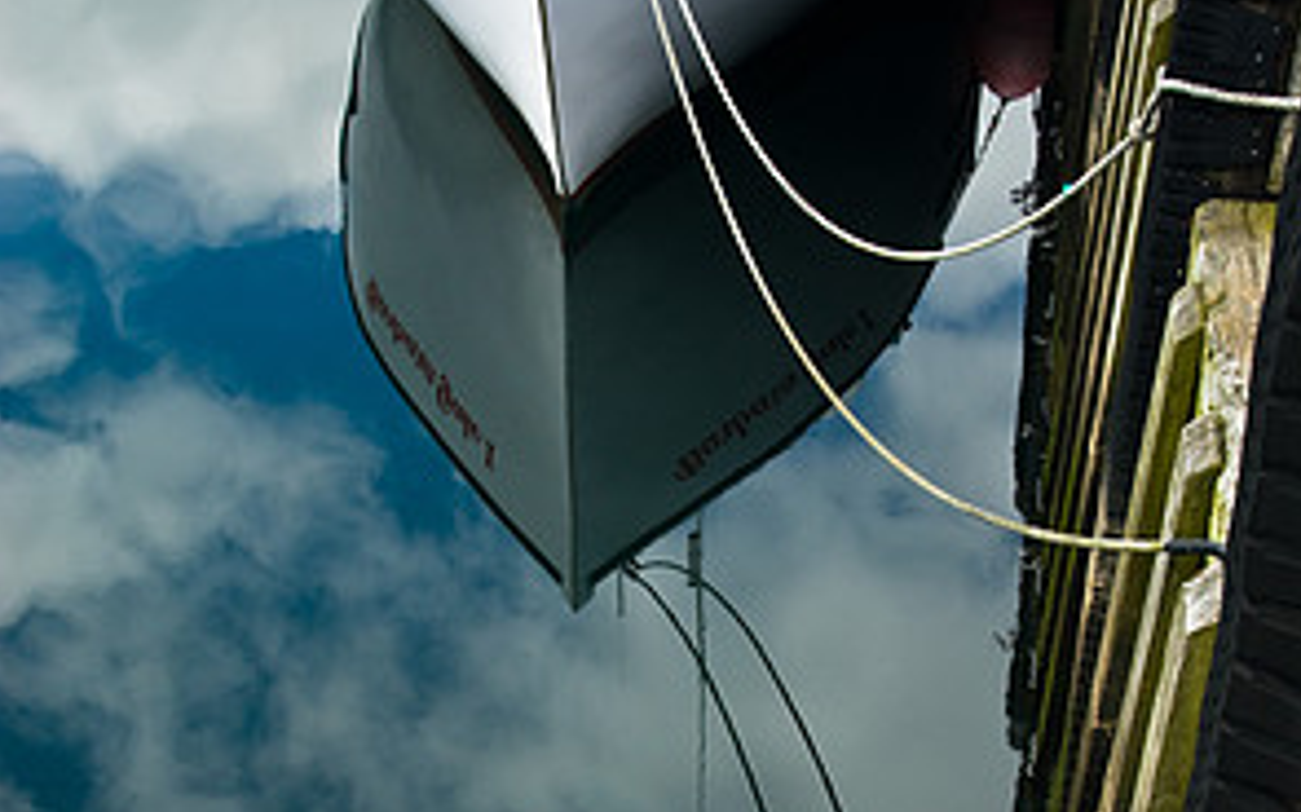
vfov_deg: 22.8
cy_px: 662
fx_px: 1984
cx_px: 659
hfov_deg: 36.3
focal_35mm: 56
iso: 200
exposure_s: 1/40
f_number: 11
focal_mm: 24
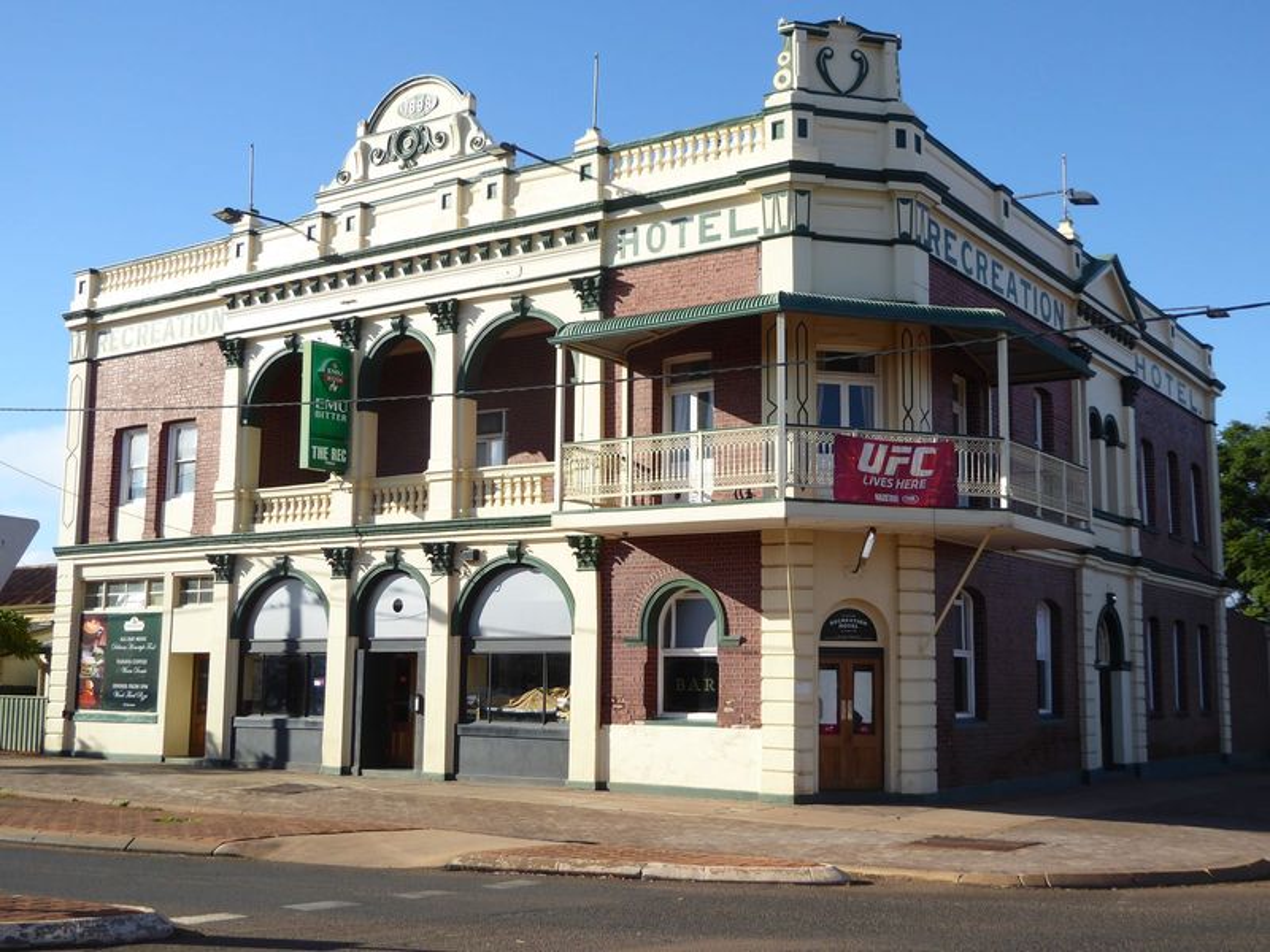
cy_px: 476
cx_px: 635
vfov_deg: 34.3
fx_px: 1541
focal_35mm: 42
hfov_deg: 44.8
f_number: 3.8
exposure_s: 1/500
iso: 80
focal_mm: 7.2
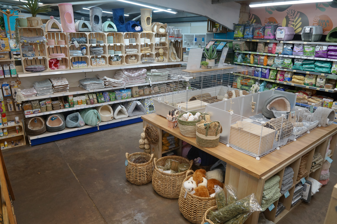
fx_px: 224
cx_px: 168
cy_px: 112
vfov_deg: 53.0
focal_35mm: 24
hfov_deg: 73.8
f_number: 4
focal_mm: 16
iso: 640
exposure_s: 1/160
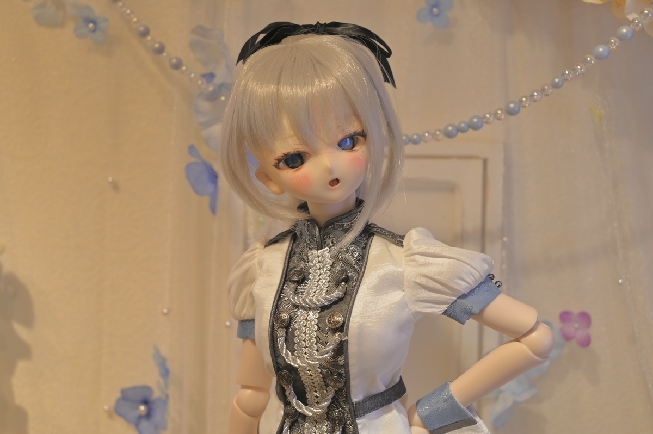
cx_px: 326
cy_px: 217
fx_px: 906
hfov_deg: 39.6
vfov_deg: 26.9
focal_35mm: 50
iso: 100
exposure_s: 1/20
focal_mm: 50
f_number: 6.3
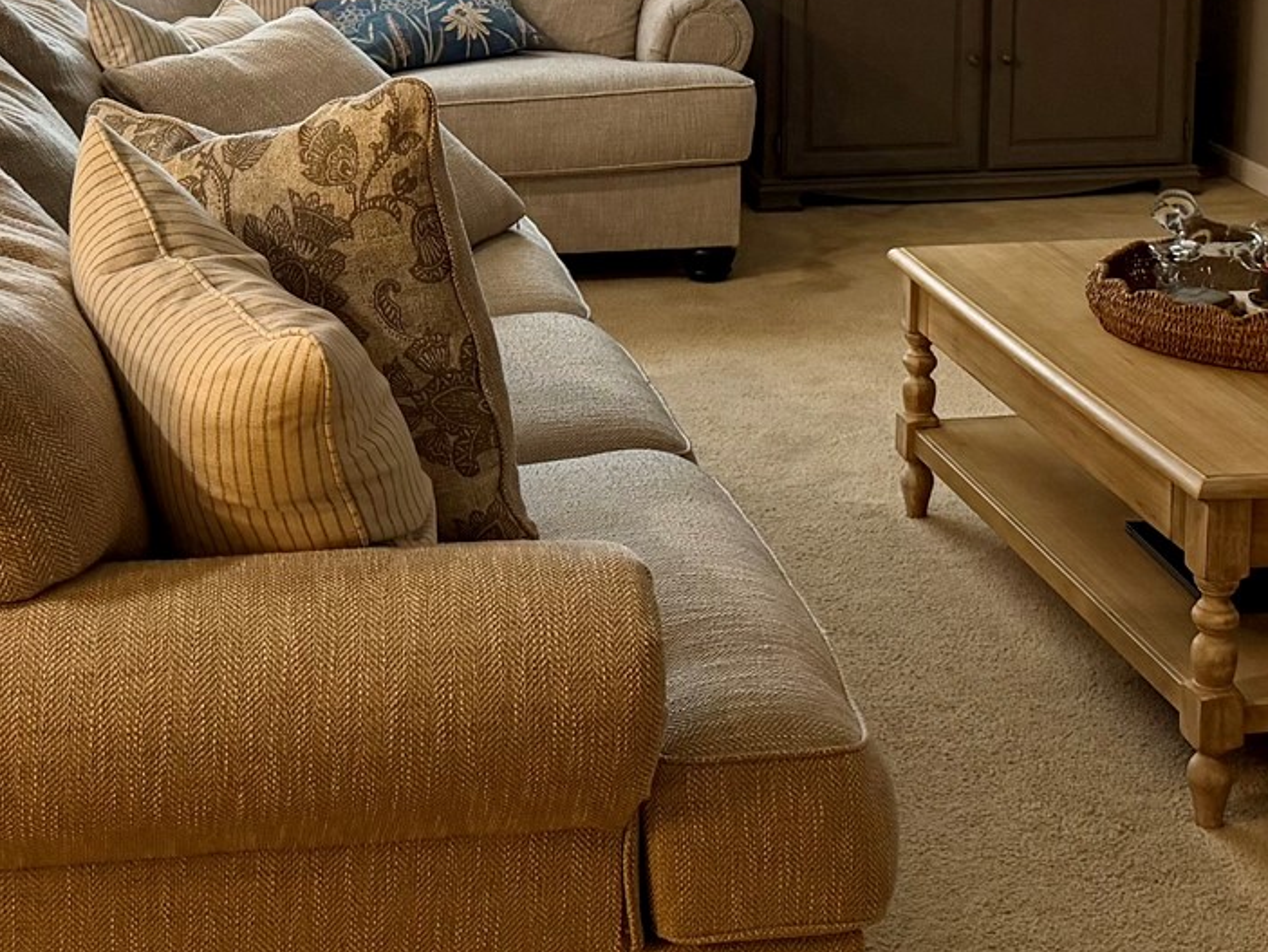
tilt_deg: -8.0
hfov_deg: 27.8
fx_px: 2565
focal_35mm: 70
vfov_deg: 20.2
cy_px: -56
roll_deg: -0.4
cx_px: 663
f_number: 1.78
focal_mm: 6.76
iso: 250
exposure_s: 1/60
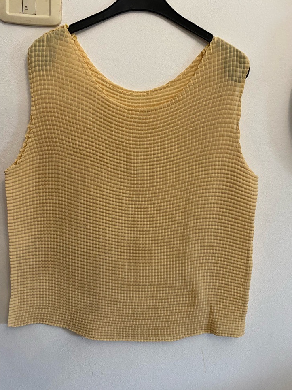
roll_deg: -3.8
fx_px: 304
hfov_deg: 51.3
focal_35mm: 27
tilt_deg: -10.9
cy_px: 199
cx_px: 150
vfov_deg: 65.3
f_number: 1.8
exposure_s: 1/50
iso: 250
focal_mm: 4.25
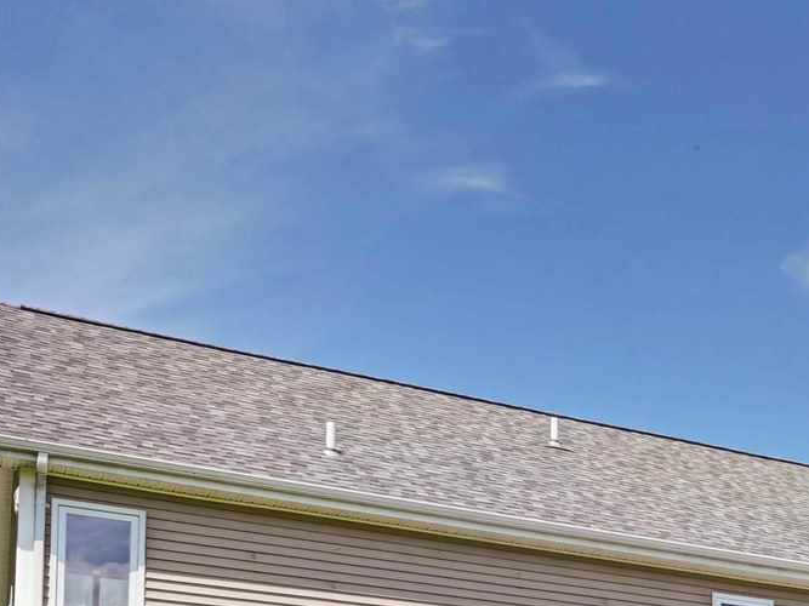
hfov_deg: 27.3
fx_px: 1449
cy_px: 831
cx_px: 981
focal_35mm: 62
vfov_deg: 21.0
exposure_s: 1/160
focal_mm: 14
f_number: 14
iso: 100
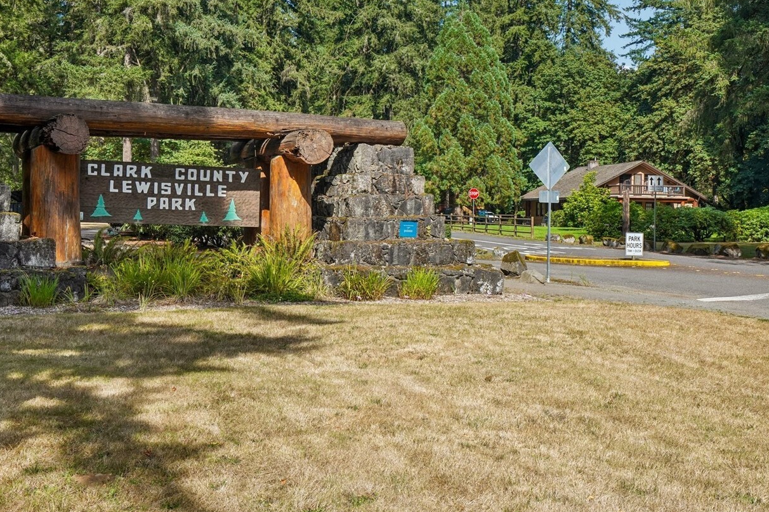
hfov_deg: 40.3
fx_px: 1047
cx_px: 370
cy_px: 227
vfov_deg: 27.5
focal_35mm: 49
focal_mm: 35
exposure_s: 1/400
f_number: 8
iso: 400
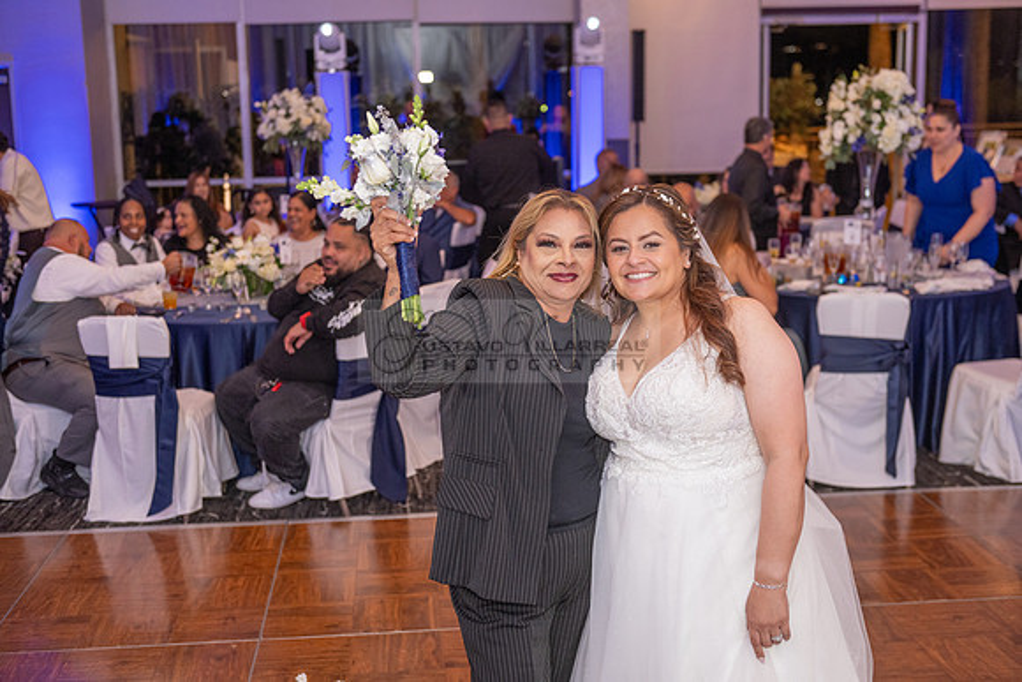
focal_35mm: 48
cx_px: 511
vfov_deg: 28.1
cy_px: 341
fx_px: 1363
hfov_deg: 41.1
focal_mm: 48
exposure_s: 1/200
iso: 1600
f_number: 3.5
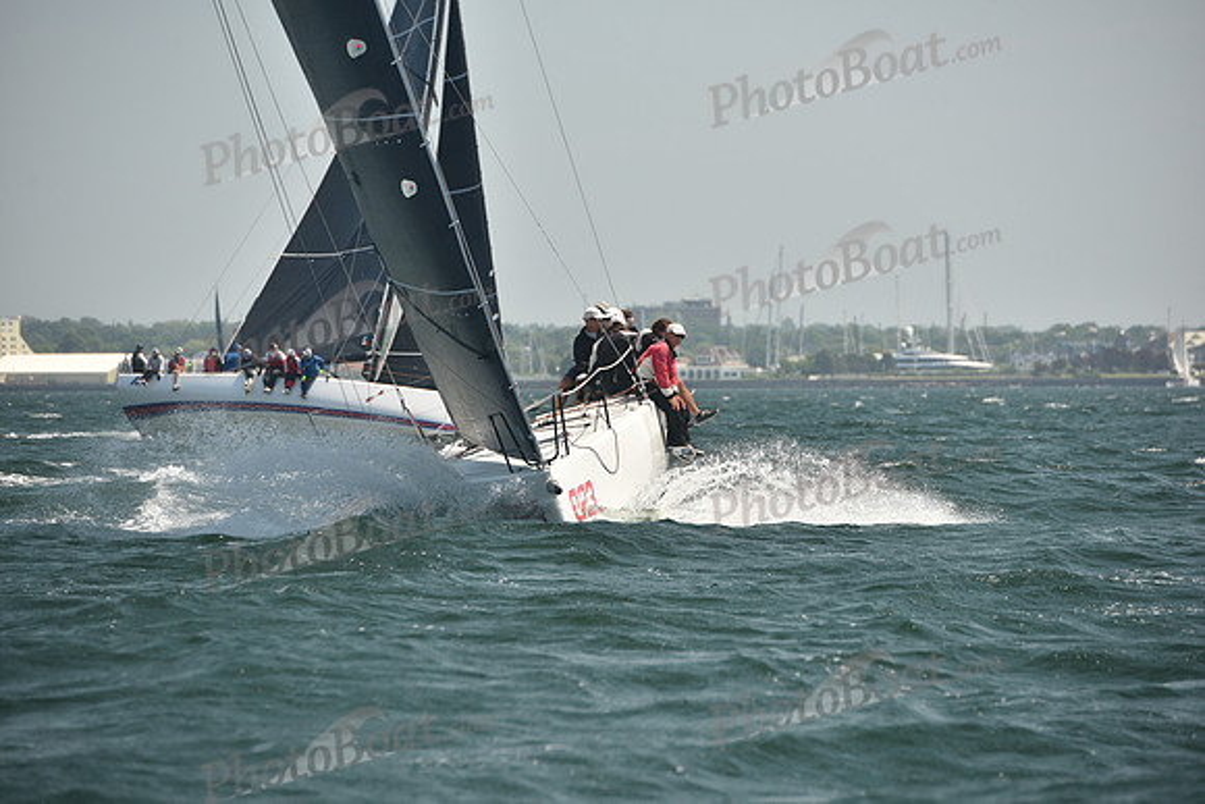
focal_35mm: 200
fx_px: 6696
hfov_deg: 10.3
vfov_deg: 6.9
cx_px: 602
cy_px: 402
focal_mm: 200
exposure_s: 1/640
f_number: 5.6
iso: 250
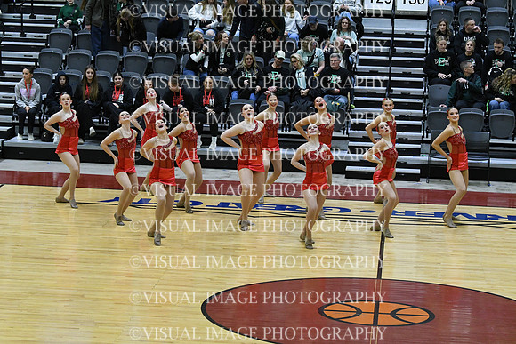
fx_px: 1677
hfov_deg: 17.5
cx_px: 258
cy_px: 172
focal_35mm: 117
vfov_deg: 11.7
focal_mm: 78
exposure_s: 1/500
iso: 5000
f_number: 4
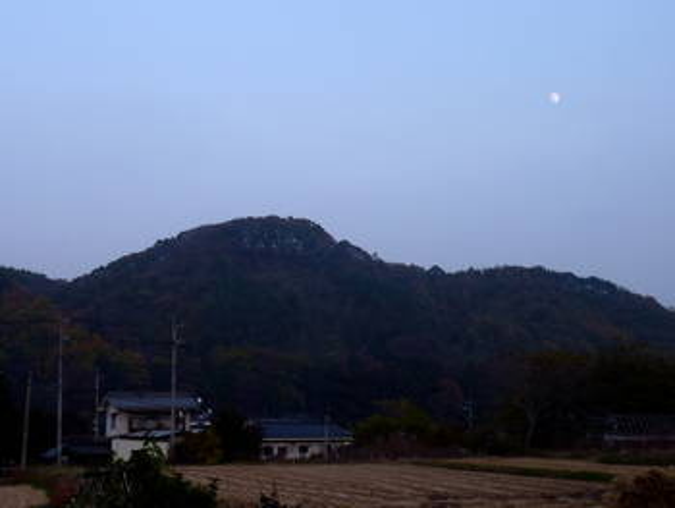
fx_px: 995
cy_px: 254
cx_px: 338
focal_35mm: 51
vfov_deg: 28.6
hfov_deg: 37.5
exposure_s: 1/80
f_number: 3.4
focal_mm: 4.7
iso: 80
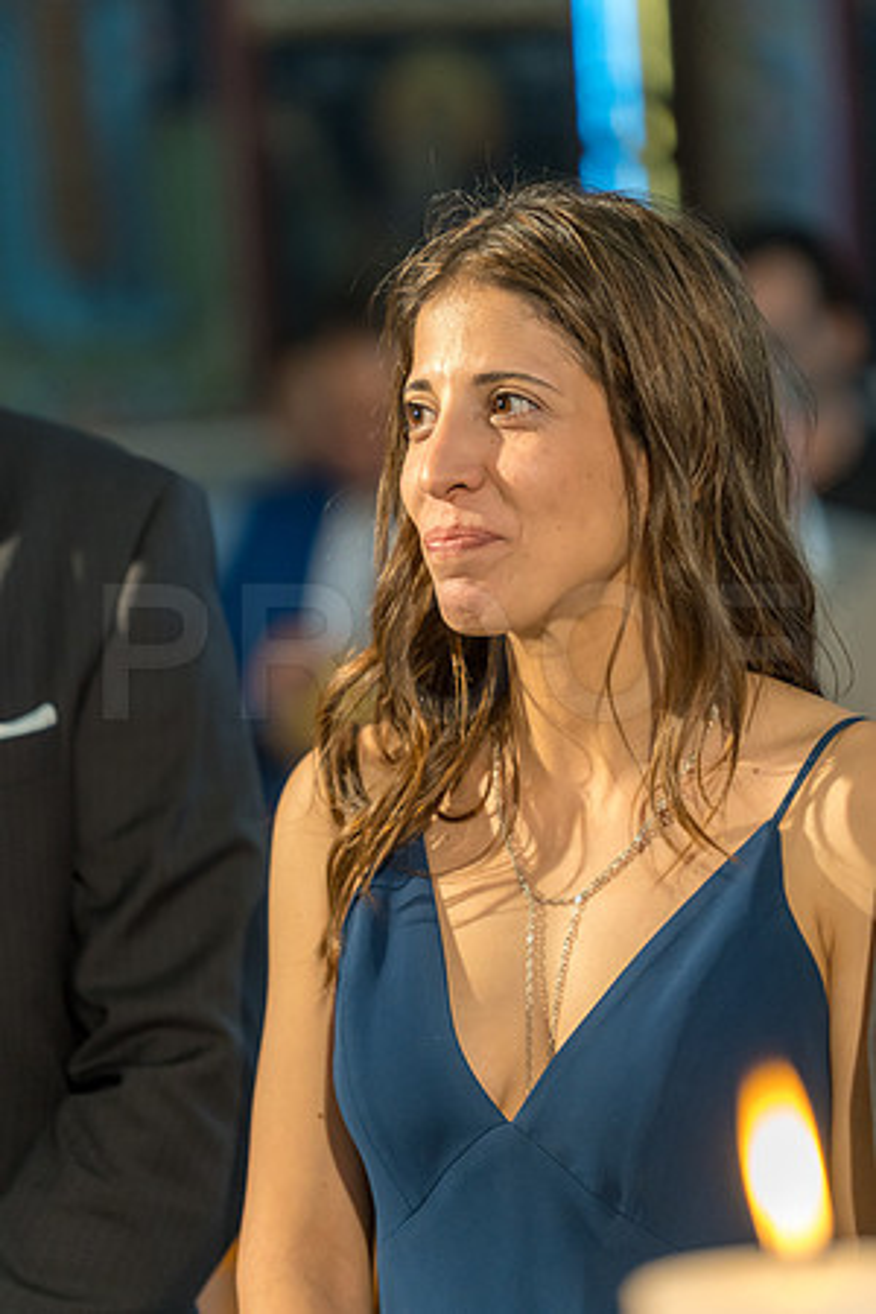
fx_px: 7299
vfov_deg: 10.3
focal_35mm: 200
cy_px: 657
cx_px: 438
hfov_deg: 6.9
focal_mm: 200
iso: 2500
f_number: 4
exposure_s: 1/160
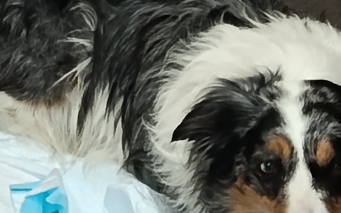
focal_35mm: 192
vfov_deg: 6.4
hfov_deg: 10.4
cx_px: -225
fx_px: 1784
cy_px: -376
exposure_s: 1/99.9
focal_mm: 5.24
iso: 1000
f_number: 1.7
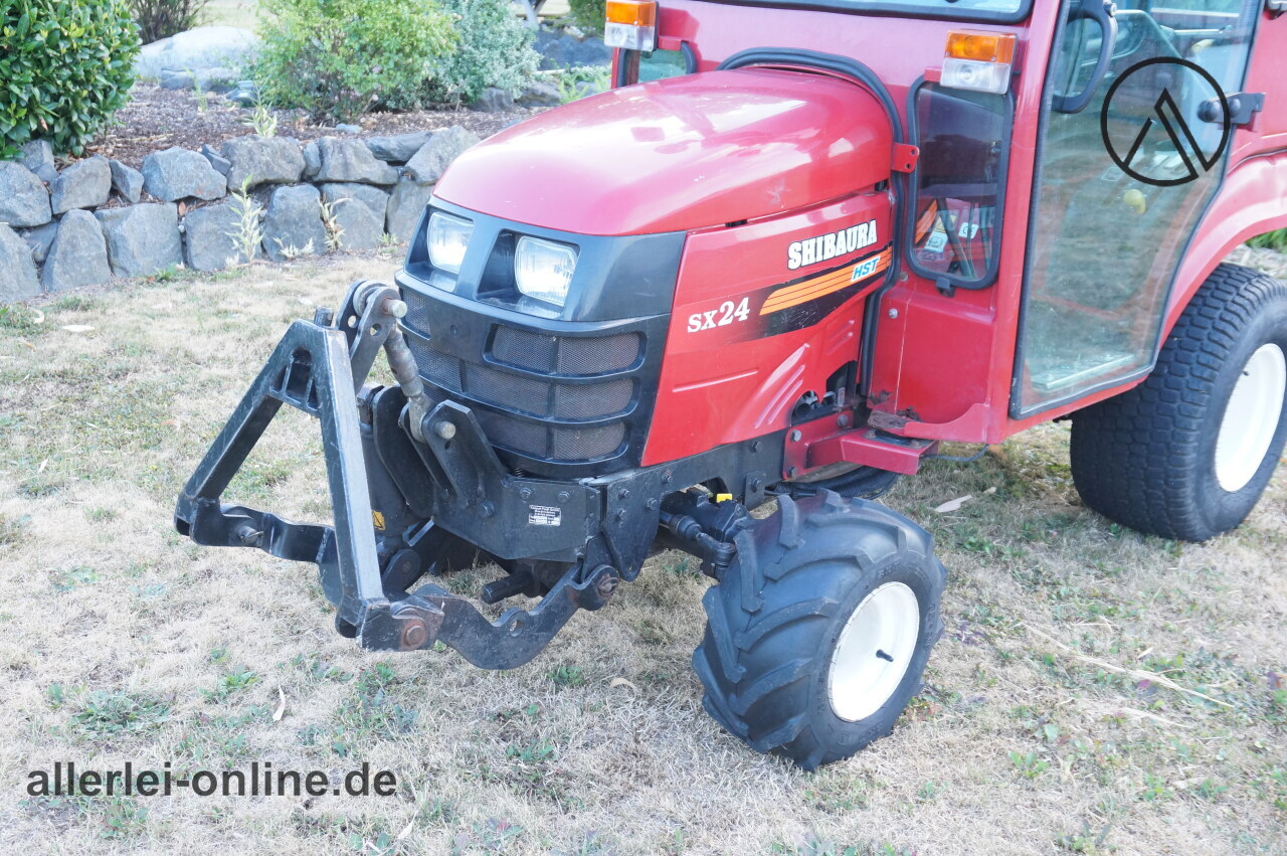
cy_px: 428
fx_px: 1339
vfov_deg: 35.4
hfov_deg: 51.3
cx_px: 644
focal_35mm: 38
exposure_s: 1/100
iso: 800
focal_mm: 25
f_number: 5.6
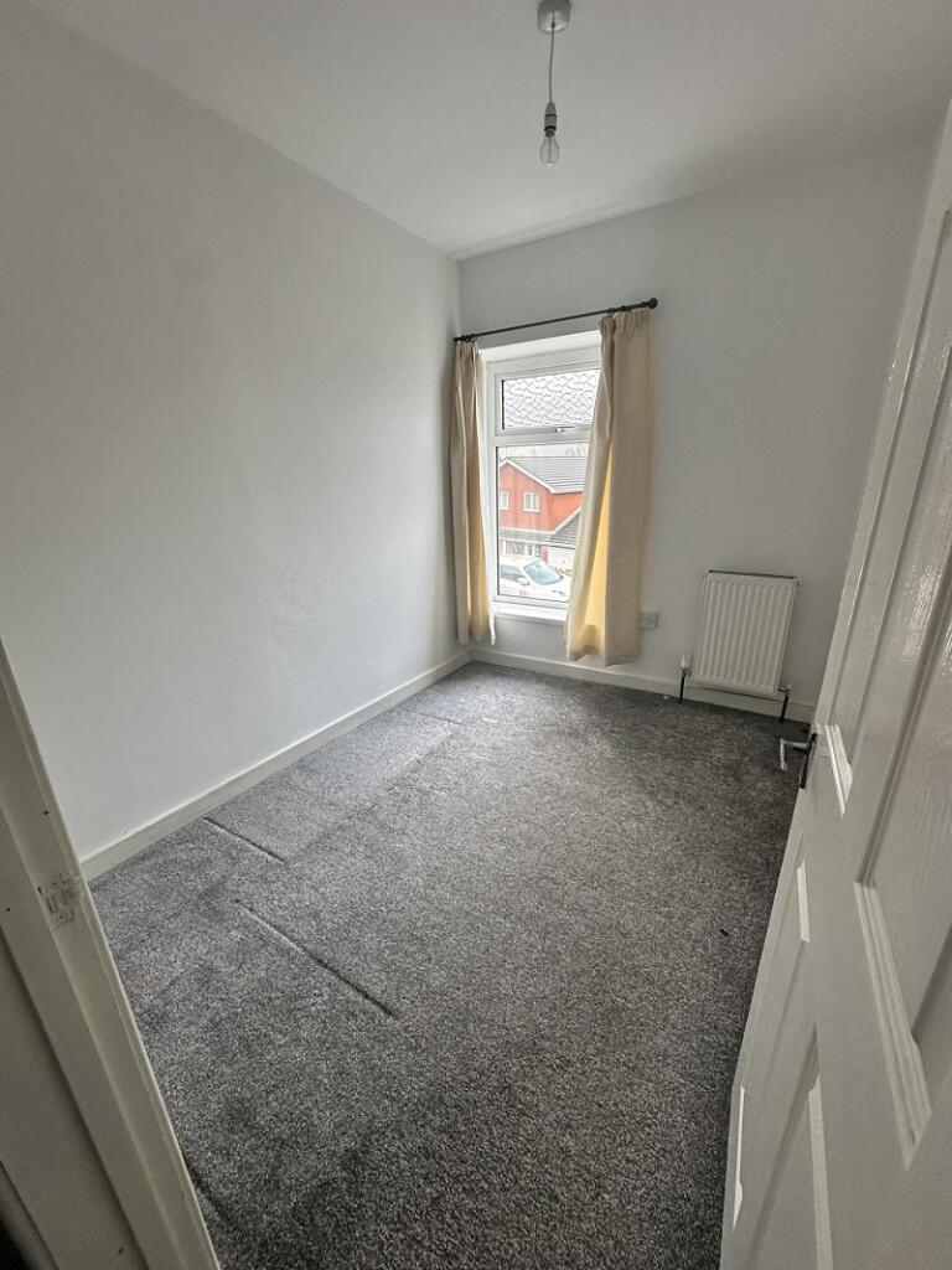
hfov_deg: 85.7
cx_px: 476
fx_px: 513
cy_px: 635
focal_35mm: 14
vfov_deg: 102.1
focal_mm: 2.22
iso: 100
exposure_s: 1/100
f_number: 2.2
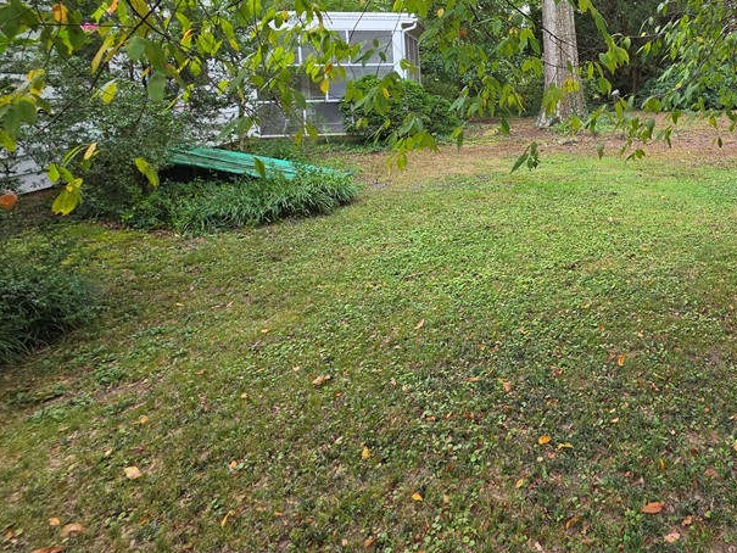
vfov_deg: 57.9
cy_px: 136
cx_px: 577
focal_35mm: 22
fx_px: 468
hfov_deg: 69.8
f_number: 1.9
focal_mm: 2.2
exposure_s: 1/120
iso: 50
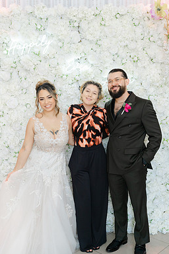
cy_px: 138
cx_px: 83
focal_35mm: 41
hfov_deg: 32.6
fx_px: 289
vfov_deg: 47.4
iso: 400
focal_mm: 35
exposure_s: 1/160
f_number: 4
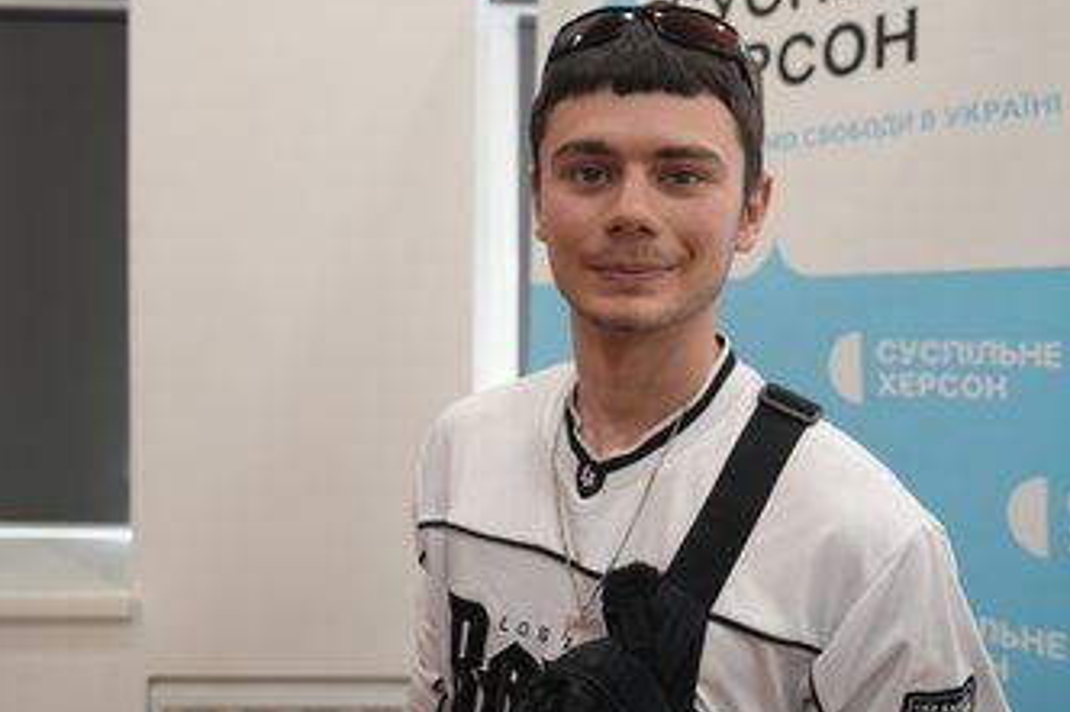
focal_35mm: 41
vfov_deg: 32.6
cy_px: 308
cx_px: 480
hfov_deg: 47.4
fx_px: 1218
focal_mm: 34
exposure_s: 1/160
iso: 1600
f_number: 4
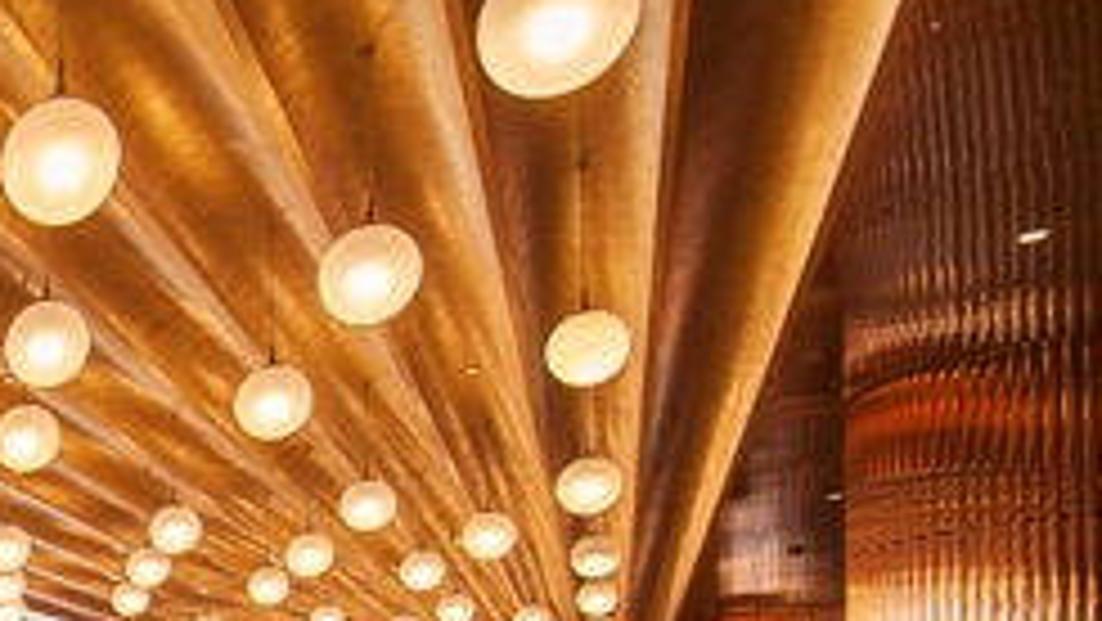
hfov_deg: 36.3
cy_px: 778
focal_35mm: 42
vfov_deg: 24.9
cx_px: -243
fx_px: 1236
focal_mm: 11
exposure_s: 1/15
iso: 200
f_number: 8
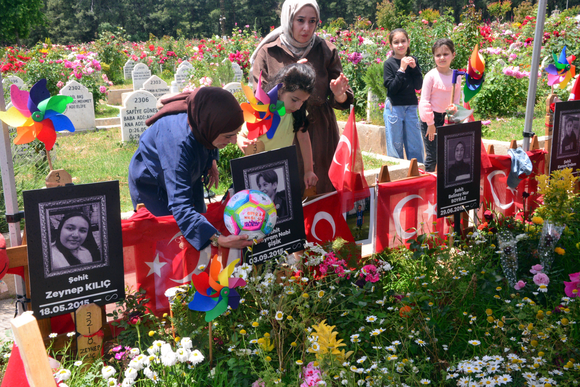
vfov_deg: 31.9
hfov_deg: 46.4
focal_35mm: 42
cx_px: 290
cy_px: 194
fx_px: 677
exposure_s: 1/200
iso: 2200
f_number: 25
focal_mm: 42
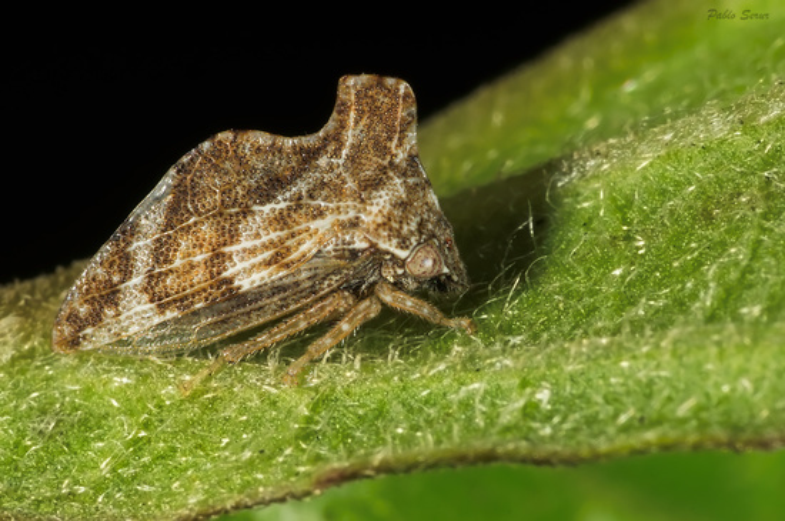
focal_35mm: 150
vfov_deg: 9.1
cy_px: 260
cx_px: 392
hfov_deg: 13.7
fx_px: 3266
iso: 200
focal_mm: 100
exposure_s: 1/125
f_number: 20
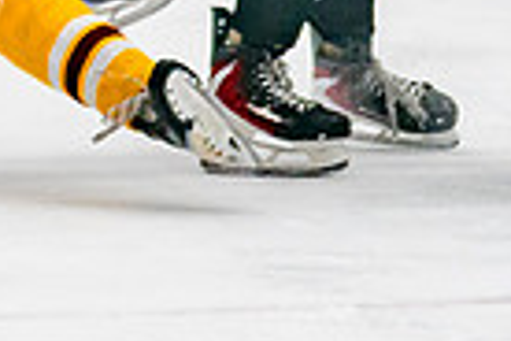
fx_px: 9992
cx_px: 608
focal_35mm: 704
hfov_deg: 2.9
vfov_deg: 2.0
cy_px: -178
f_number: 2.8
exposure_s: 1/640
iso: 1250
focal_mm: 100
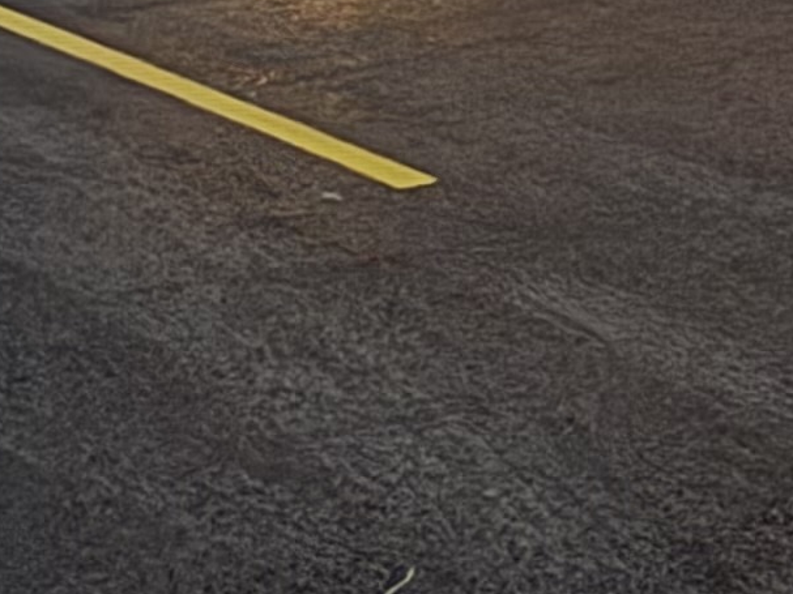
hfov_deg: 21.0
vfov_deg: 15.5
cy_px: -56
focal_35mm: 93
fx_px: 2130
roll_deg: +1.0
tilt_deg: -11.1
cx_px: 253
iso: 640
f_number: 2.2
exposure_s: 1/7
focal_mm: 2.22
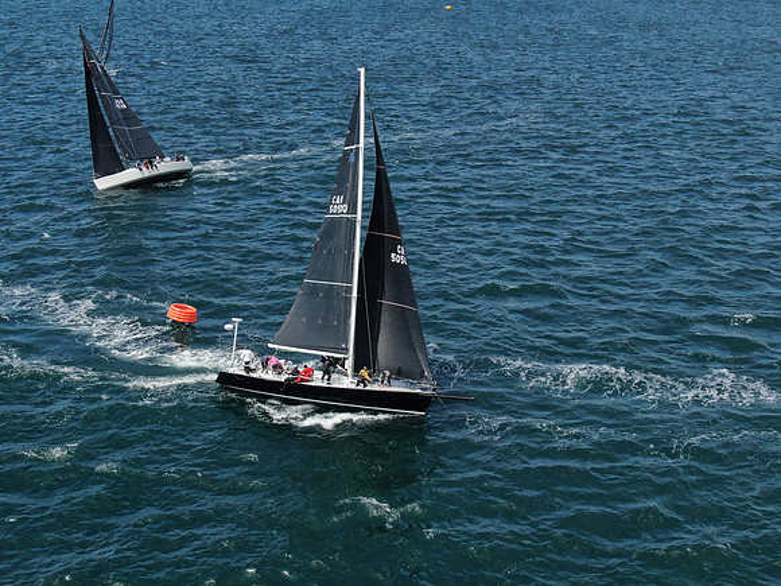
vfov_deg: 30.3
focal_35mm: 48
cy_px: 293
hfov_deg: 39.7
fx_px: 1083
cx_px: 390
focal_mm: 8.6
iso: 100
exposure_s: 1/640
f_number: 3.8
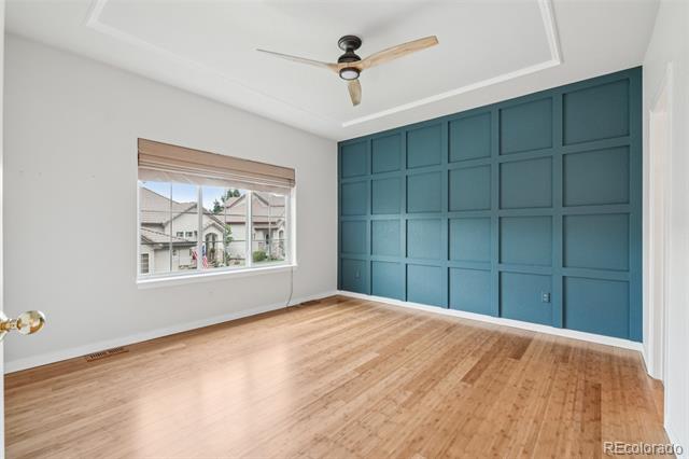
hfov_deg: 100.4
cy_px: 230
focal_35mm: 15
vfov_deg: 77.3
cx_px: 344
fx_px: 287
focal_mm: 10
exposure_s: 1/15
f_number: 8
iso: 400
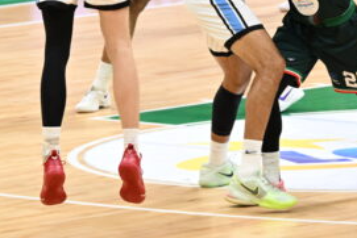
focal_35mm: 586
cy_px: -60
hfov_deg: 3.5
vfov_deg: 2.3
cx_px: 271
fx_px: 5814
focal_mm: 155
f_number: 3.5
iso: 1250
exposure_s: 1/800
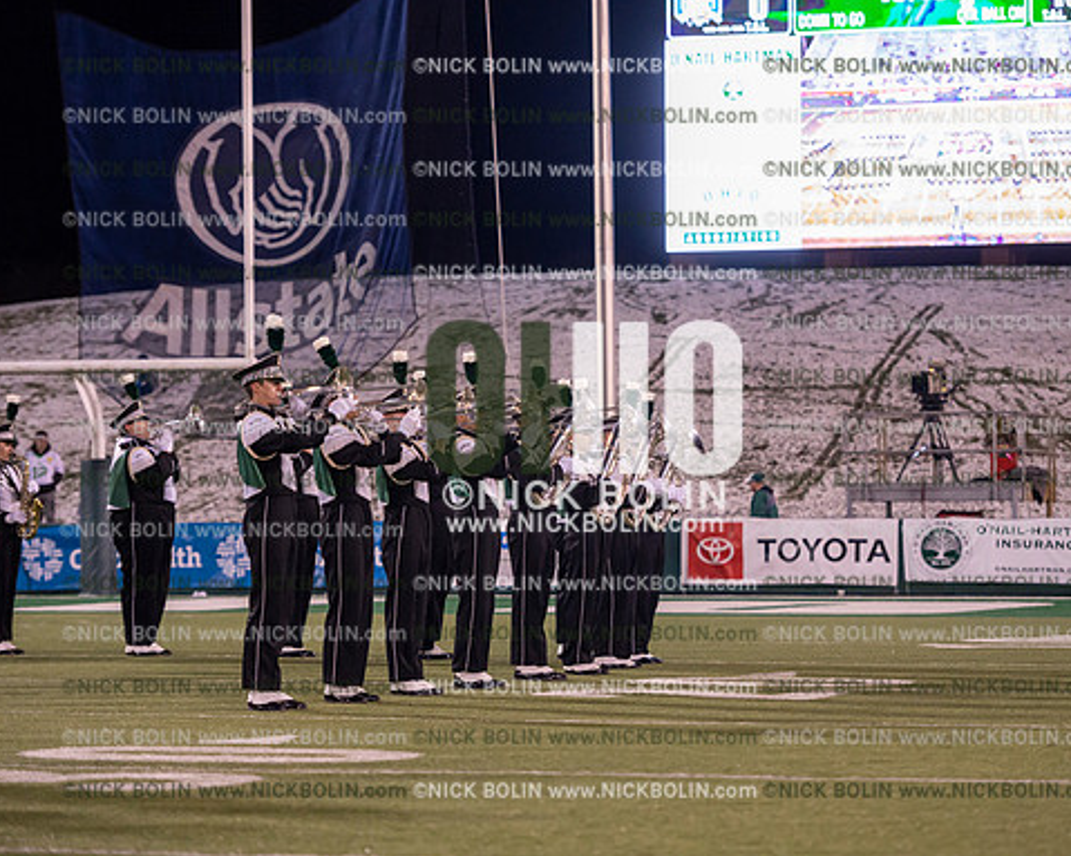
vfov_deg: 10.9
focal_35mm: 142
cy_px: 428
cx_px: 584
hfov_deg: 13.6
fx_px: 4500
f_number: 2.8
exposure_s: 1/1250
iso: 2500
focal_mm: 125
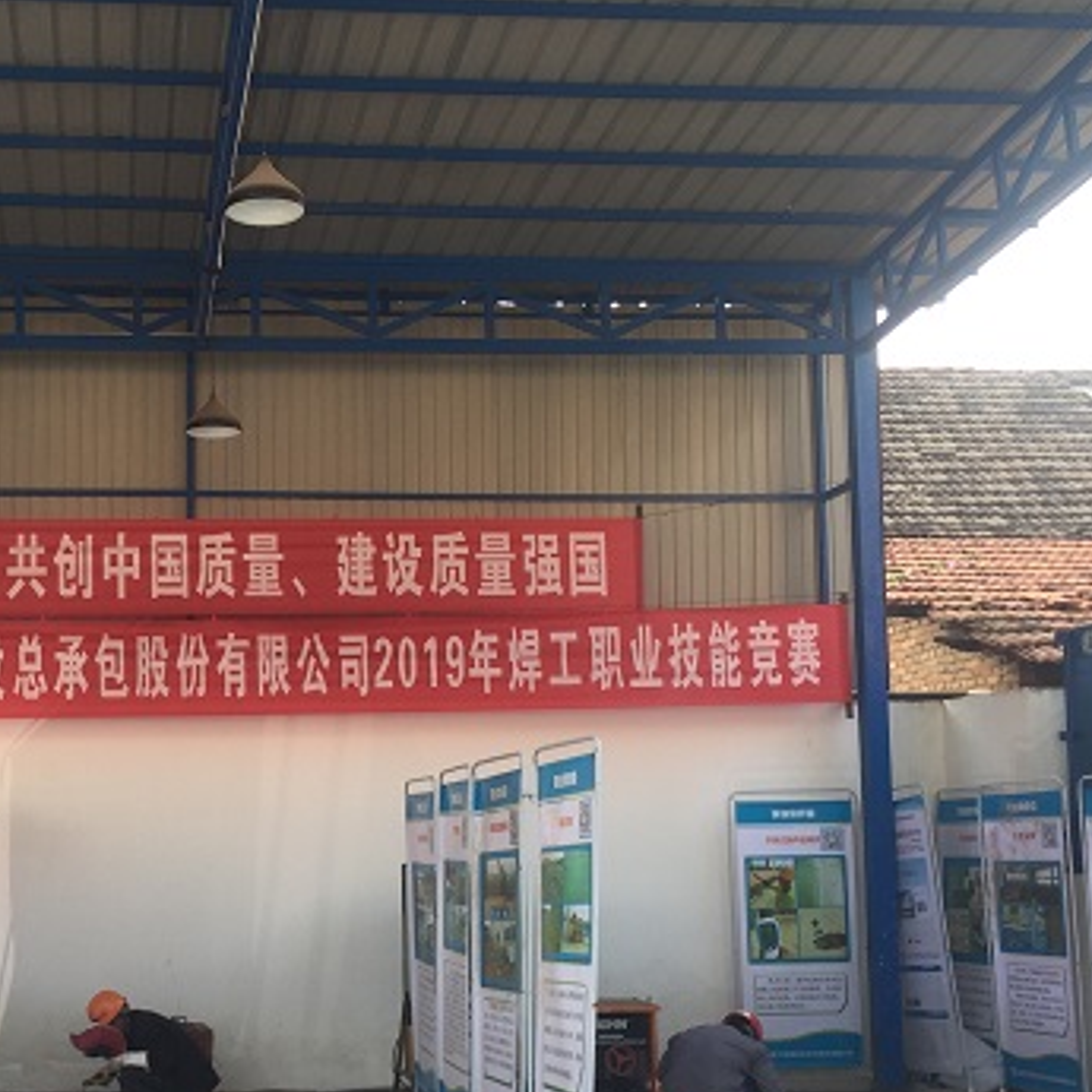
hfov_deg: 32.0
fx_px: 1856
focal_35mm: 52
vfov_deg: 32.6
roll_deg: +0.2
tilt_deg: +3.9
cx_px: 231
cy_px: 701
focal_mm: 4.15
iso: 32
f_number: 2.2
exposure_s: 1/134
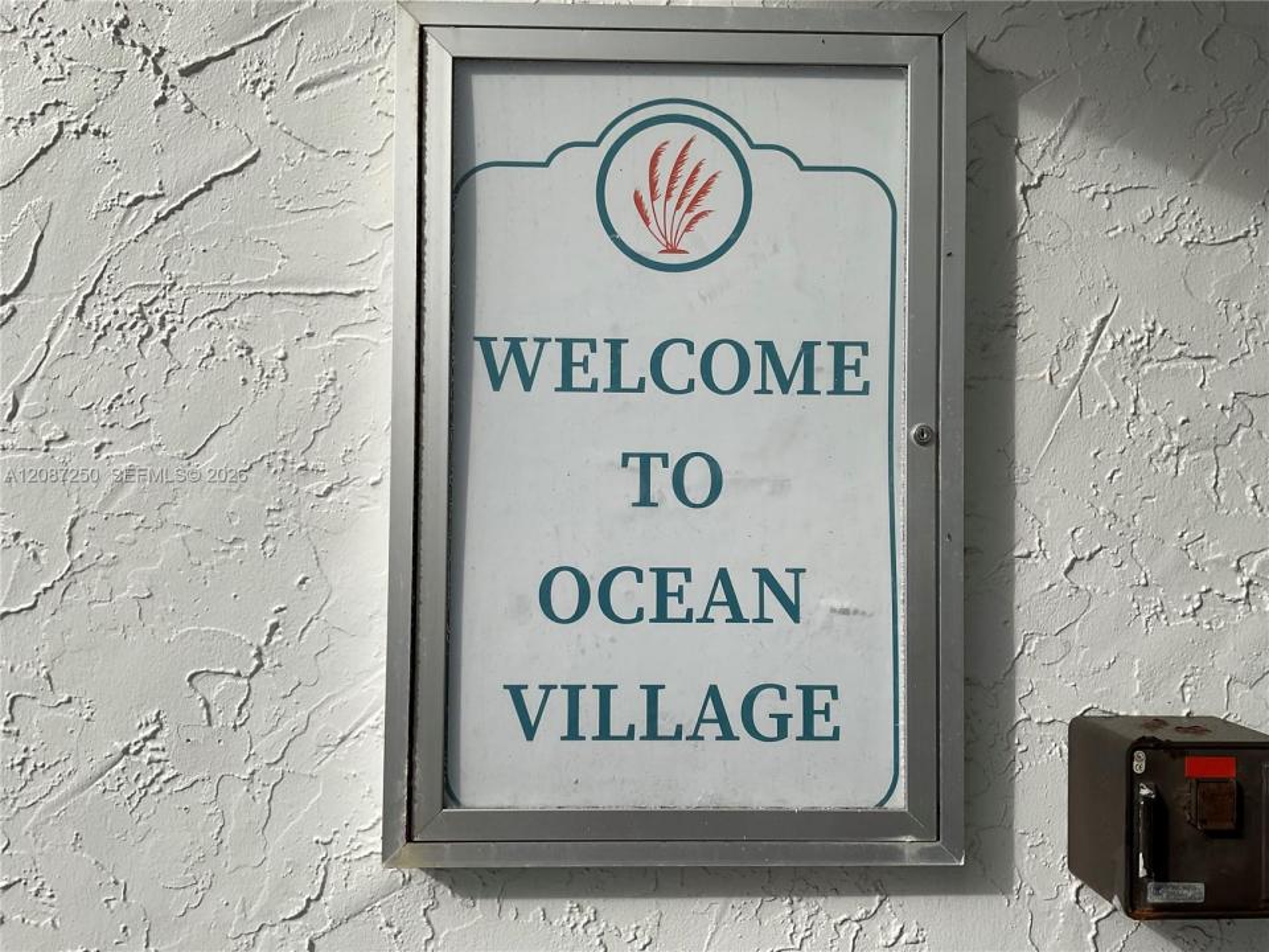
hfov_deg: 61.7
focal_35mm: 29
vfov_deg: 48.2
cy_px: 476
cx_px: 634
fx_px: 1063
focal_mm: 3
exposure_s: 1/1490
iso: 16
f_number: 1.8
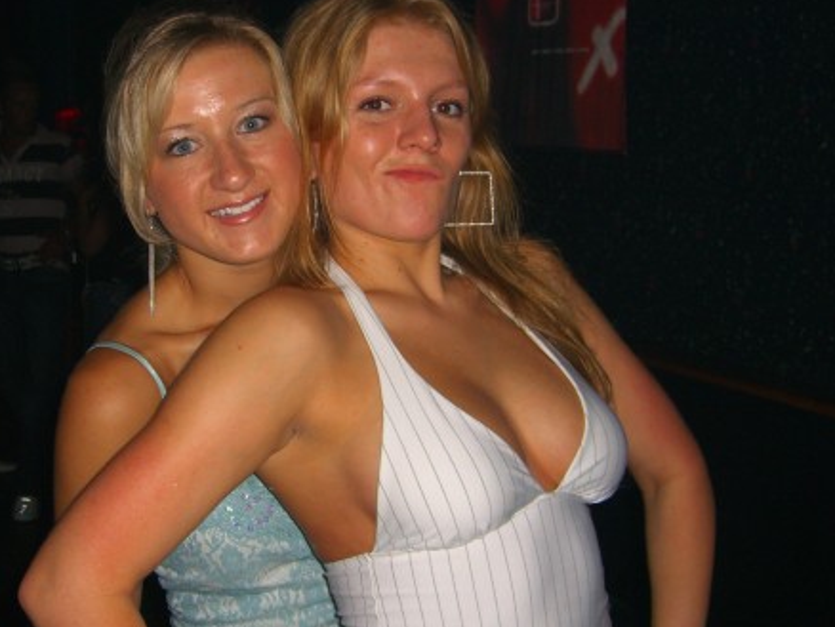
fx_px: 1255
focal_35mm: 52
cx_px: 292
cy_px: 354
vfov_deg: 28.0
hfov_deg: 36.5
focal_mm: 7.9
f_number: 2.8
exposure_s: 1/60
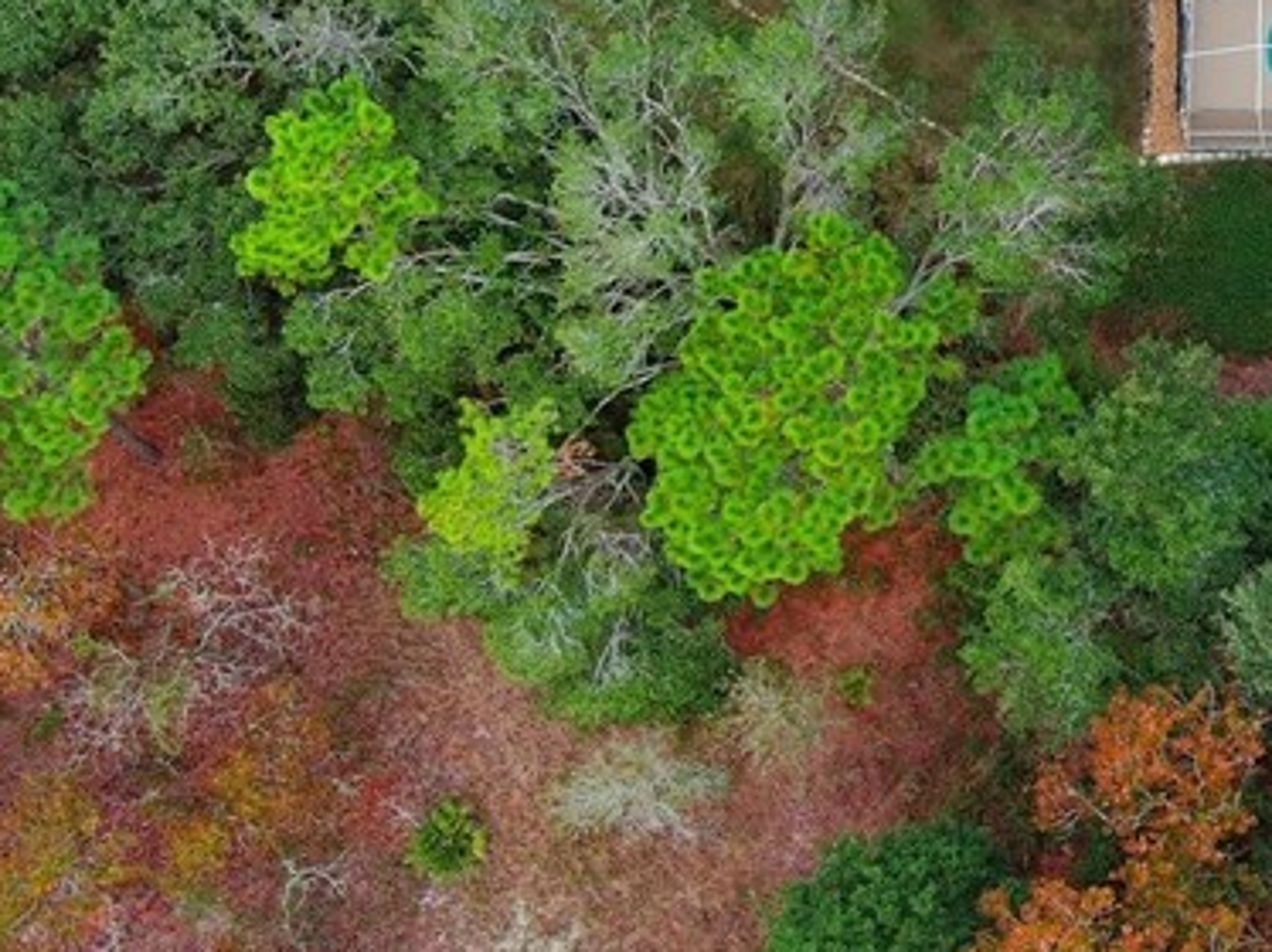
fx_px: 2975
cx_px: 1432
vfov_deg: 17.8
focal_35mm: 81
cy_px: 22
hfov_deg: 22.6
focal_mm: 10.57
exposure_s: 1/440
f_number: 2.8
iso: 100
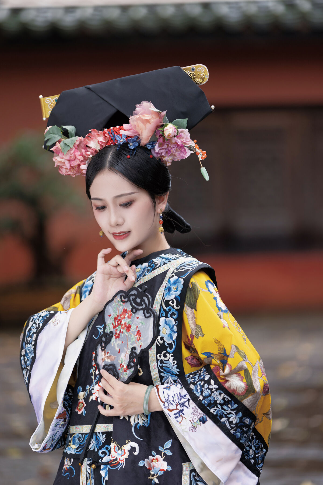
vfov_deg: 12.5
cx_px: 162
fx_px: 2220
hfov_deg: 8.3
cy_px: 242
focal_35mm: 165
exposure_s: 1/1000
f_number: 2.8
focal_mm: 165
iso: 160
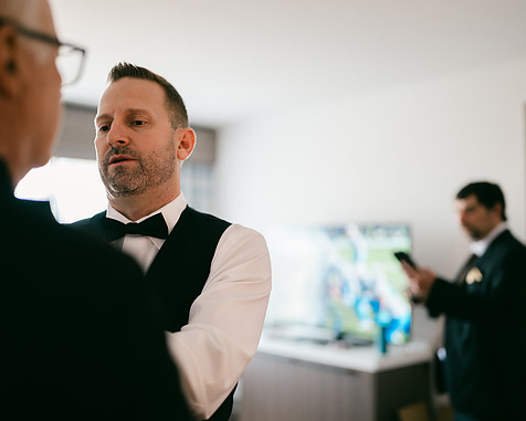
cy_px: 209
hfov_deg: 45.6
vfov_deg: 37.3
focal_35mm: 40
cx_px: 222
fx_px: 623
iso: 400
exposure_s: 1/160
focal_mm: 35
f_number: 1.2
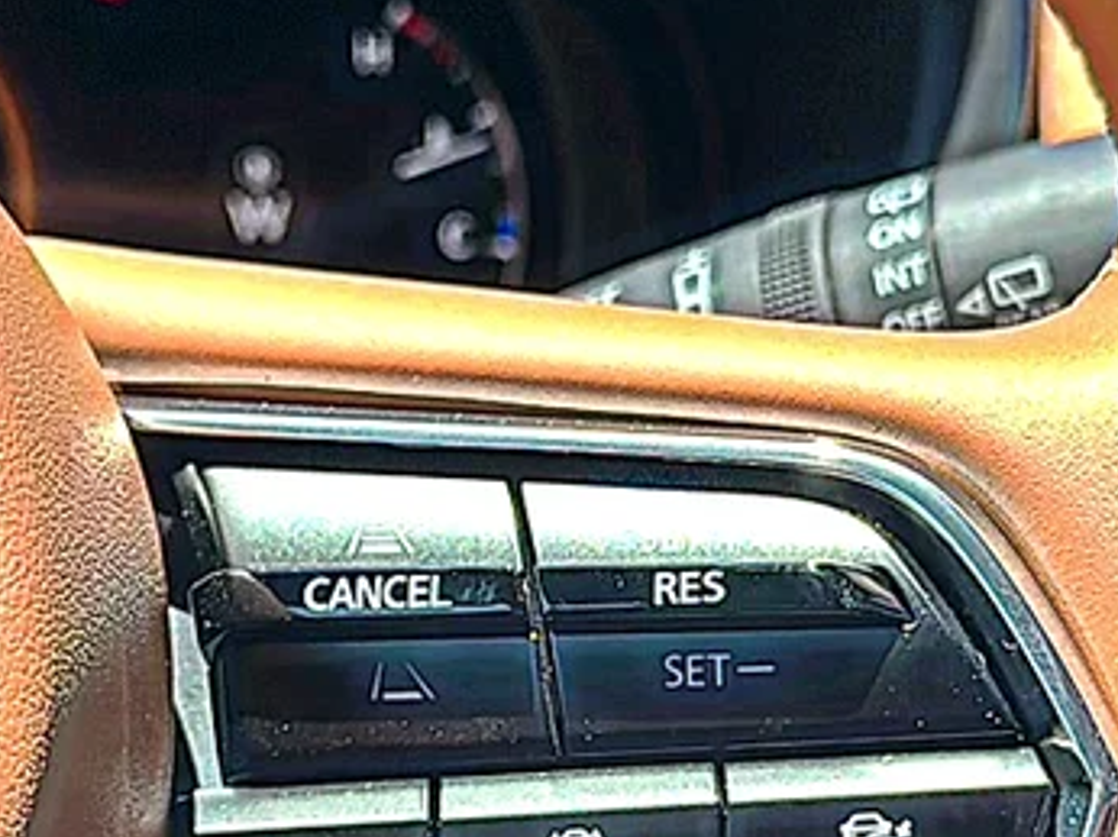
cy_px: 629
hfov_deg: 22.5
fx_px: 2808
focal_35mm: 87
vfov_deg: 16.9
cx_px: 646
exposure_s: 1/1342
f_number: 1.78
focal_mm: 6.86
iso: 80
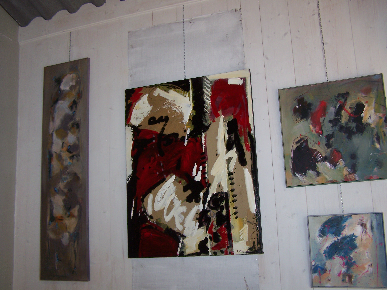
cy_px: 145
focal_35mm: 38
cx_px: 194
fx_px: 425
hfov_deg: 49.0
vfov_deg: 37.7
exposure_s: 1/60
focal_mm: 6.3
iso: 80
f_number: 2.8
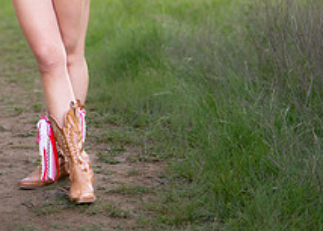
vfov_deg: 7.8
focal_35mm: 183
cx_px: -14
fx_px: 1679
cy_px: -59
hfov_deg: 10.9
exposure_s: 1/1250
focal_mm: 50
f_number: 1.2
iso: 320
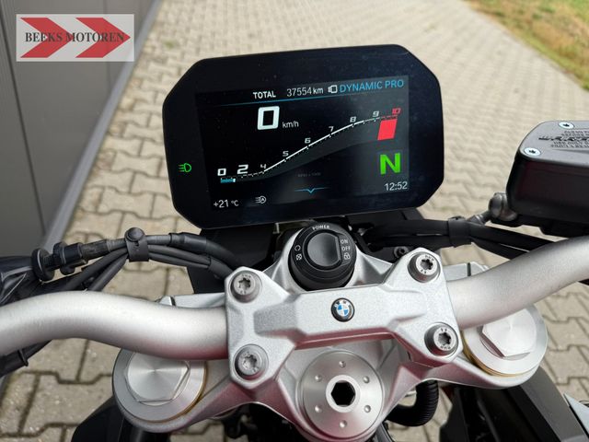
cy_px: 221
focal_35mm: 24
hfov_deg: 71.6
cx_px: 294
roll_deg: -15.2
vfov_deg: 56.8
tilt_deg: -38.2
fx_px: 408
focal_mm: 6.76
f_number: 1.78
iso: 80
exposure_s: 1/765
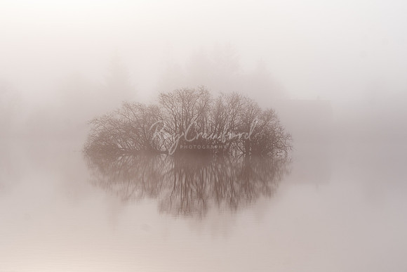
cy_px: 136
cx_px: 203
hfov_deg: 17.6
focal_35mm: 116
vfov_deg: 11.8
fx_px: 1315
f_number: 10
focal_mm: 74.4
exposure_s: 1/50
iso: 160
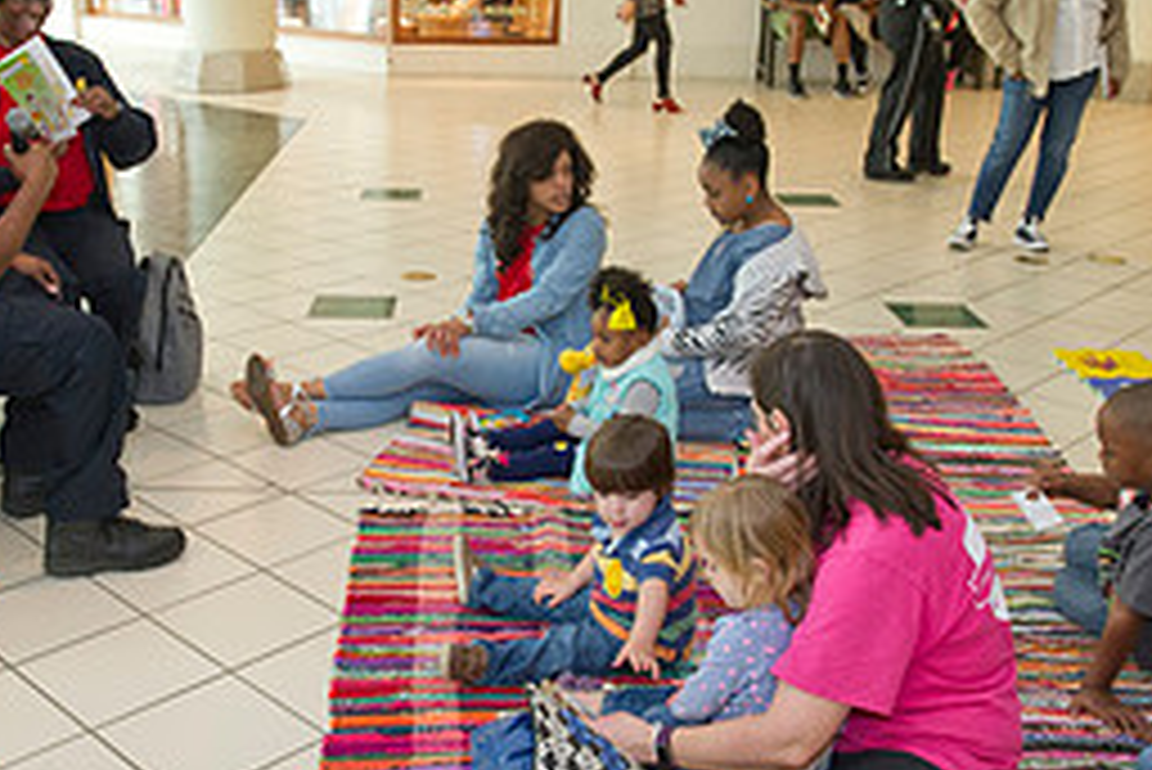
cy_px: 392
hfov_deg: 45.1
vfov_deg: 31.2
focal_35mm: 43
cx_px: 446
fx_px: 1377
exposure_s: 1/250
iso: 1250
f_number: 3.5
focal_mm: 19
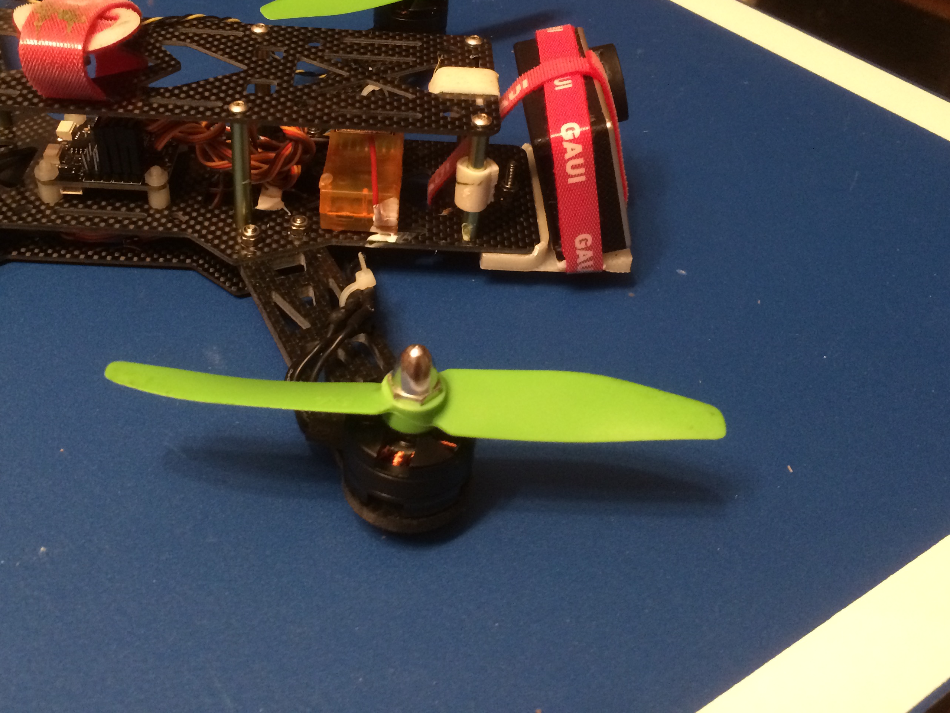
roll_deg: -1.8
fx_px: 1016
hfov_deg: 49.9
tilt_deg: -36.8
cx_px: 397
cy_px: 260
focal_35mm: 37
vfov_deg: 38.4
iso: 320
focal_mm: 4.15
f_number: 2.2
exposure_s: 1/17
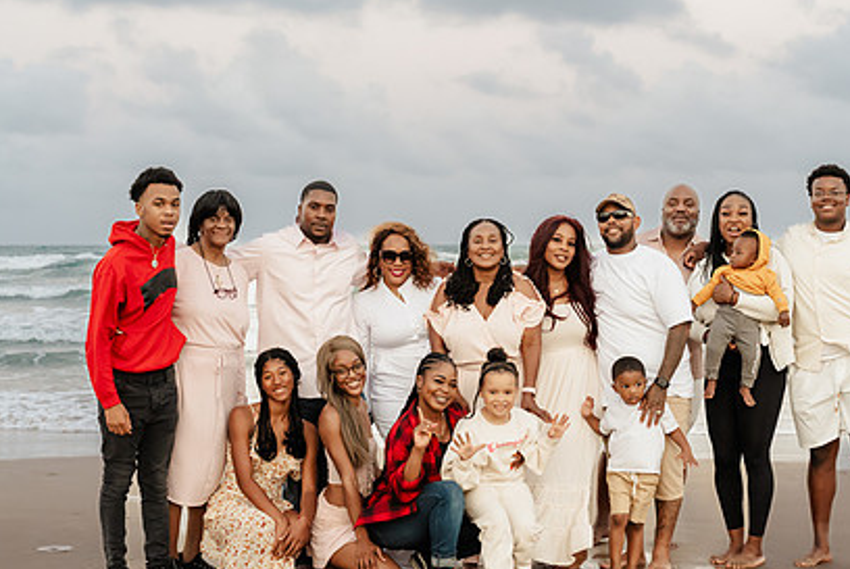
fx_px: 1678
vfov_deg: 19.2
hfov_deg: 28.4
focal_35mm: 71
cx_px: 467
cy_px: 328
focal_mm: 50
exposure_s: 1/200
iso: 4000
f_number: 5.6
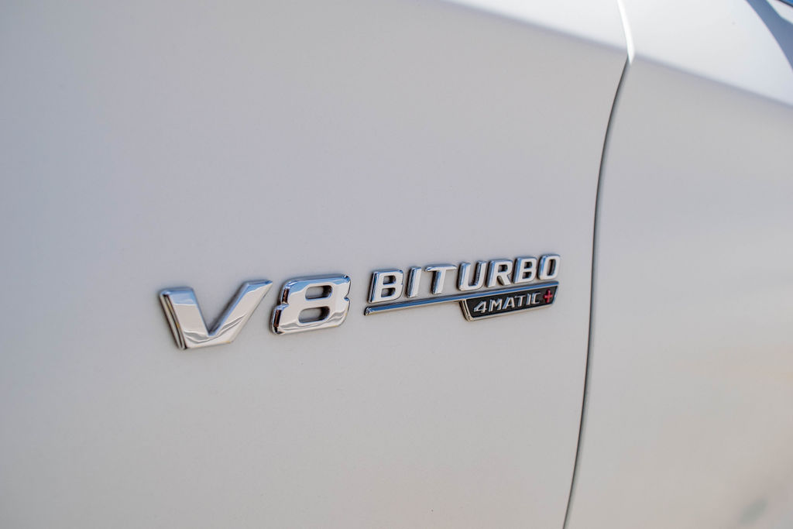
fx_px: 694
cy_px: 264
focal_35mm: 32
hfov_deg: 59.5
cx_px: 396
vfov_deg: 41.7
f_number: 7.1
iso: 400
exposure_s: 1/2000
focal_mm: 21
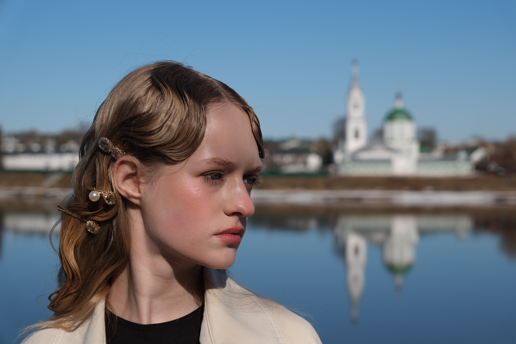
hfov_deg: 27.0
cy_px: 172
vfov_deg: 18.2
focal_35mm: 75
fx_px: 1075
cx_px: 258
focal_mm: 50
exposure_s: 1/1700
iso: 125
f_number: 5
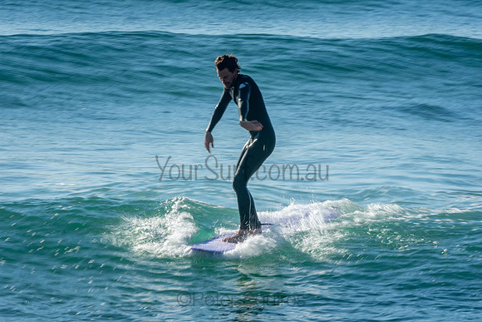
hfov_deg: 4.3
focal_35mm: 480
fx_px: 6428
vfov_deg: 2.9
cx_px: 241
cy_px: 161
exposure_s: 1/30
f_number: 25
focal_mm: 320
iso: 100
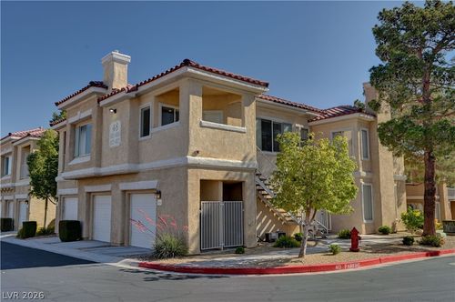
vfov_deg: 43.5
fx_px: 379
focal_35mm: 30
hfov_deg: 62.0
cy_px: 151
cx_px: 228
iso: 640
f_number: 8
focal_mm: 30
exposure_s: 1/400
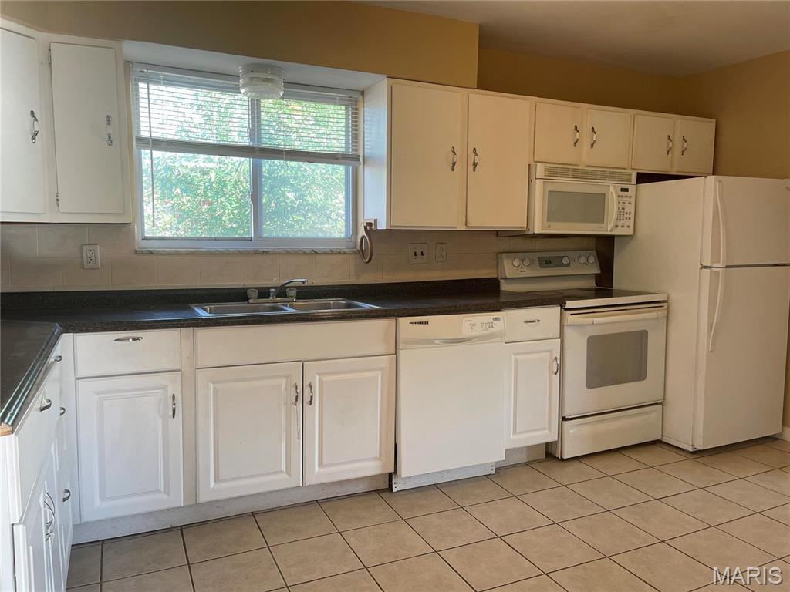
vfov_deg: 53.1
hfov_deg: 67.3
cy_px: 296
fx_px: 593
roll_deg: +0.1
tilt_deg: -6.4
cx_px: 395
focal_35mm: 26
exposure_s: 1/120
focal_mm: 5.1
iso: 125
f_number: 1.6
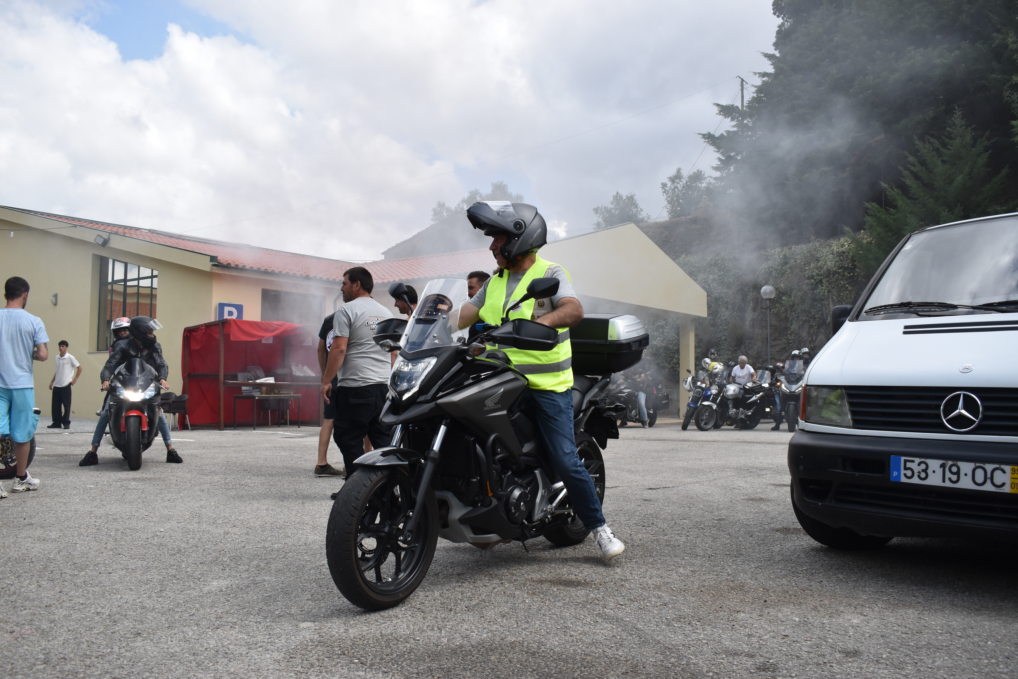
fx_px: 848
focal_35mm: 30
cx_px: 509
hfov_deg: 61.9
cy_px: 340
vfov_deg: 43.6
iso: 400
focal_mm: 20
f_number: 5.6
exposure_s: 1/1600
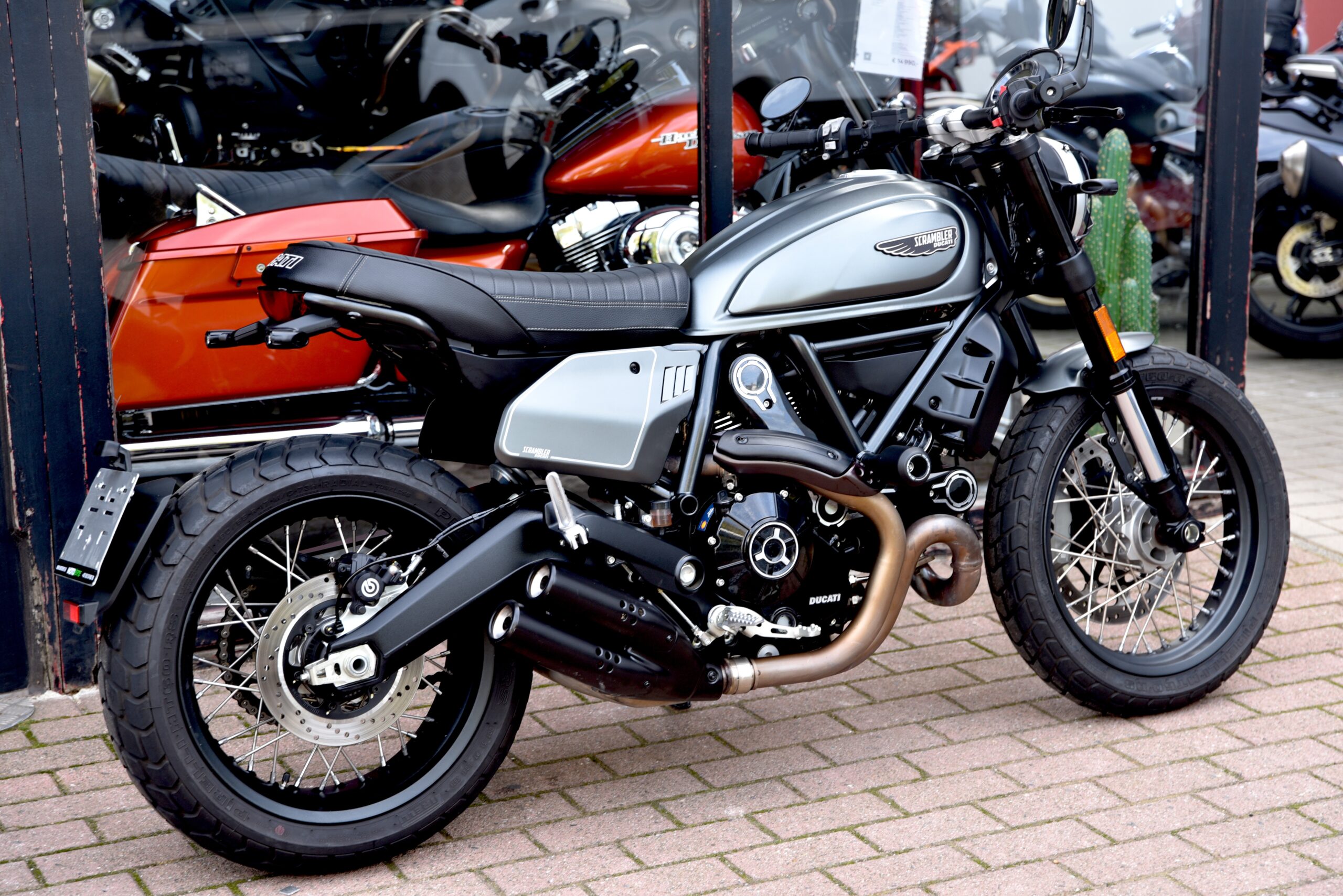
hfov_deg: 30.5
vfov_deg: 20.6
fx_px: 2463
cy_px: 448
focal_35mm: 66
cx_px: 672
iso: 200
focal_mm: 66
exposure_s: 1/80
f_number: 4.5
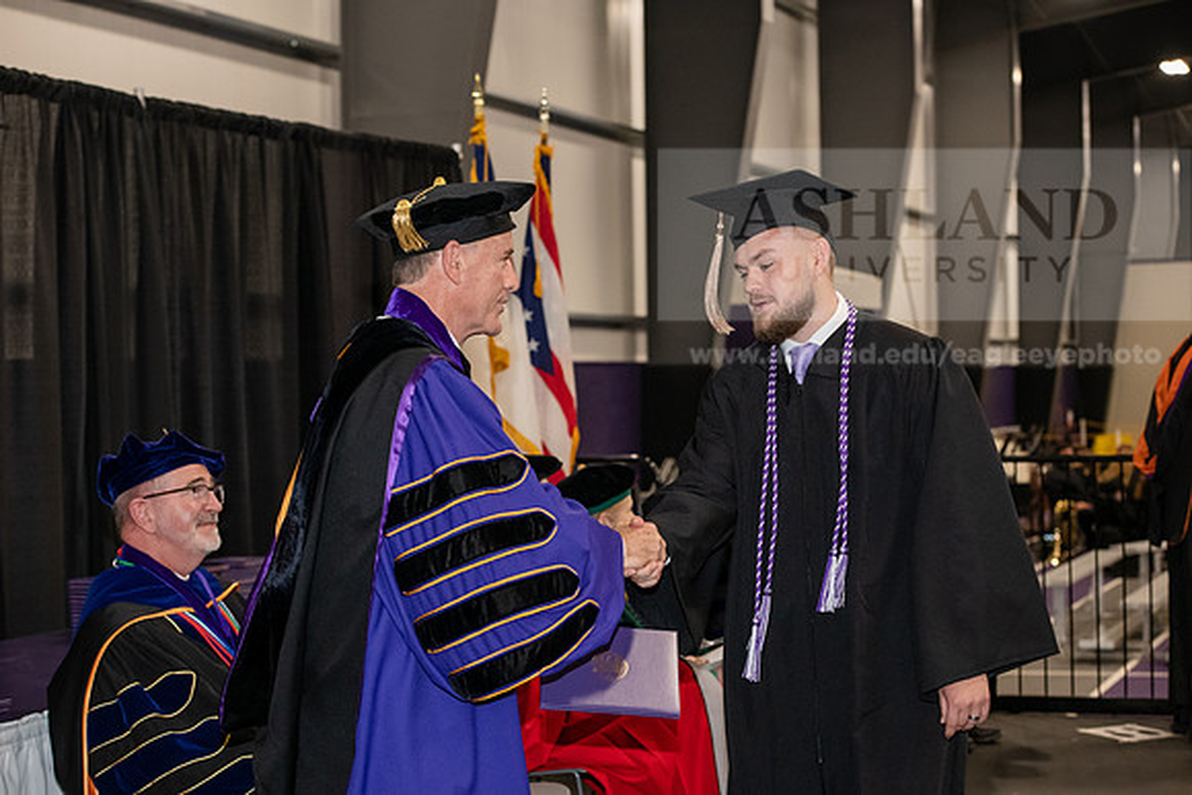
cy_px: 398
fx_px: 2318
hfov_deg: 28.8
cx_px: 596
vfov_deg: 19.5
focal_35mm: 70
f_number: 5
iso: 2500
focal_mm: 70
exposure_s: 1/200
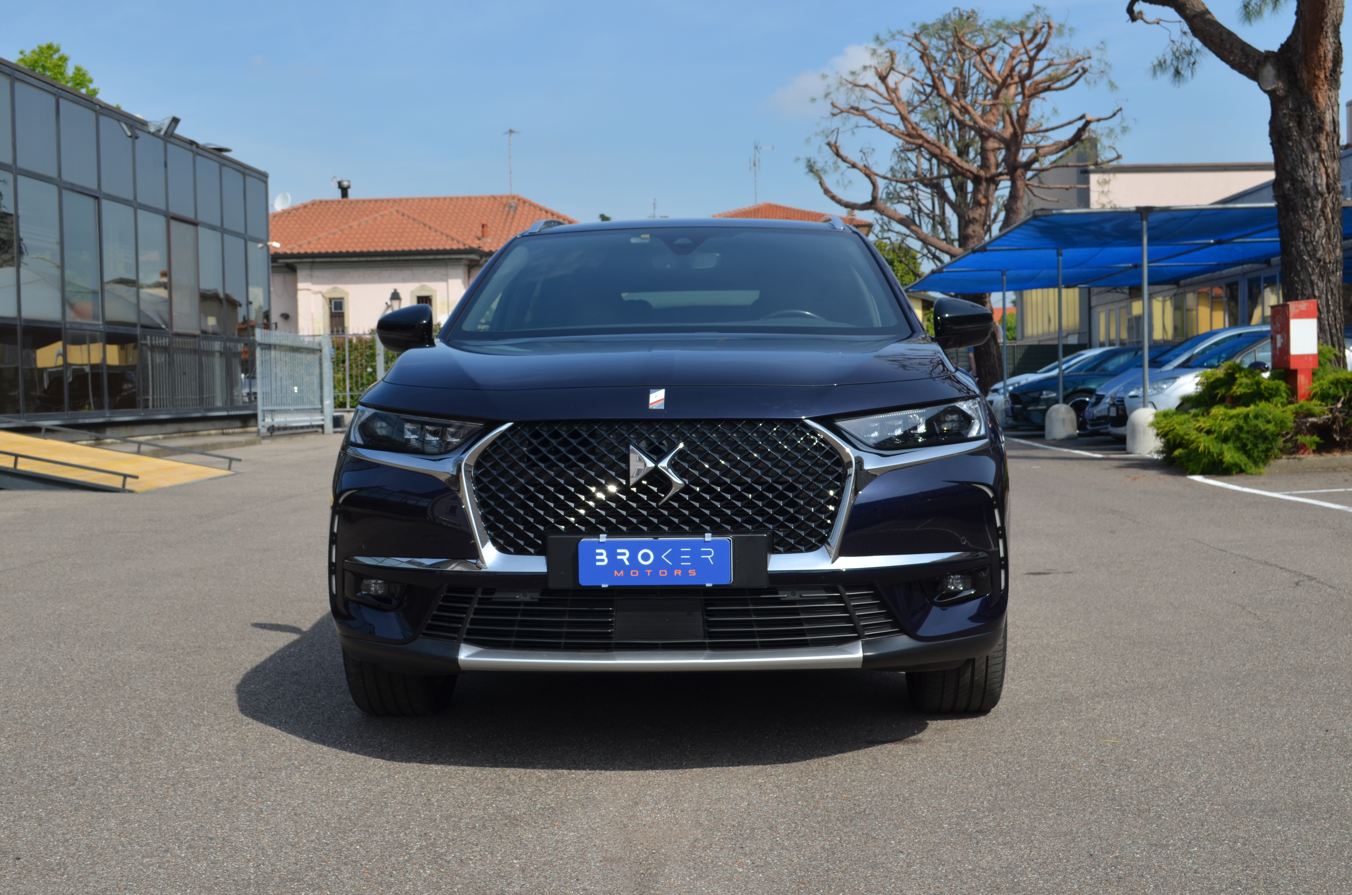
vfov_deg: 30.7
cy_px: 448
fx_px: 1630
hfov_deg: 45.0
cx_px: 676
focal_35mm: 44
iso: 100
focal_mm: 29
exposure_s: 1/250
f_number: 8
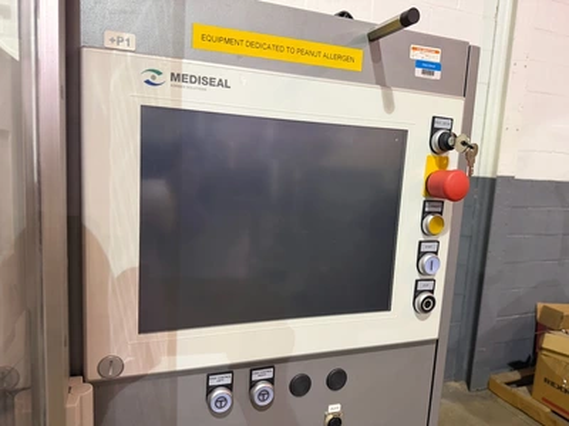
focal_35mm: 24
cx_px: 284
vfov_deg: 56.8
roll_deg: -2.6
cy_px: 213
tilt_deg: -8.6
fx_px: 394
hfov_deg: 71.6
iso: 400
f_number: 1.78
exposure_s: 1/60
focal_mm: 6.76
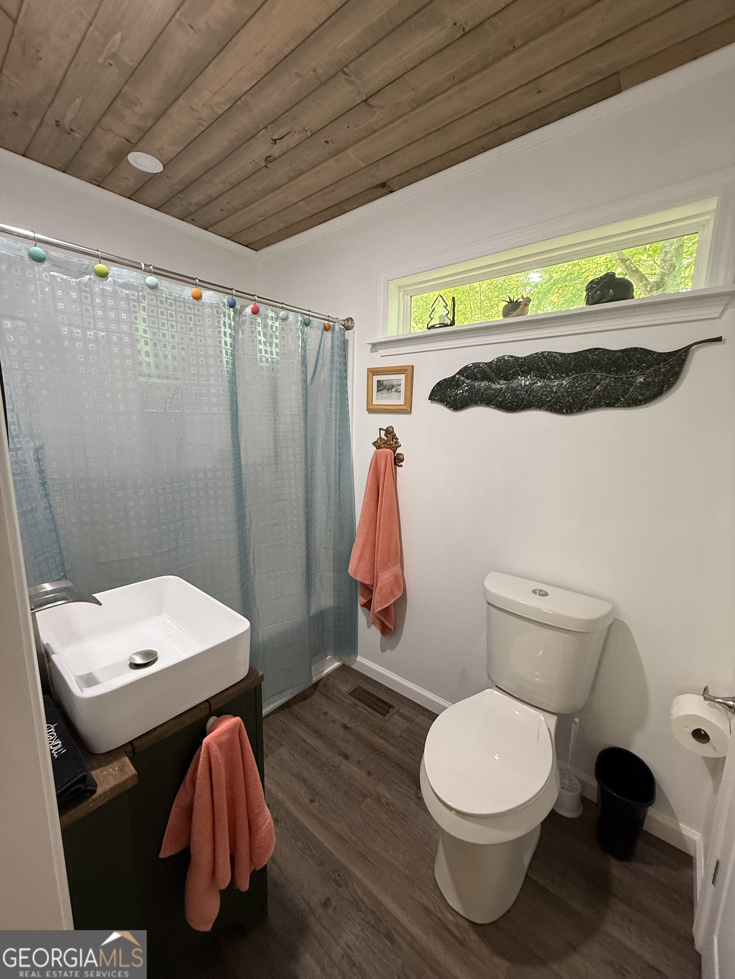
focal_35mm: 14
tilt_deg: -8.0
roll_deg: -2.1
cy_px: 490
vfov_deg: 102.1
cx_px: 368
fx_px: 396
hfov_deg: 85.7
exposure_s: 1/60
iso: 200
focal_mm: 2.22
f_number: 2.2
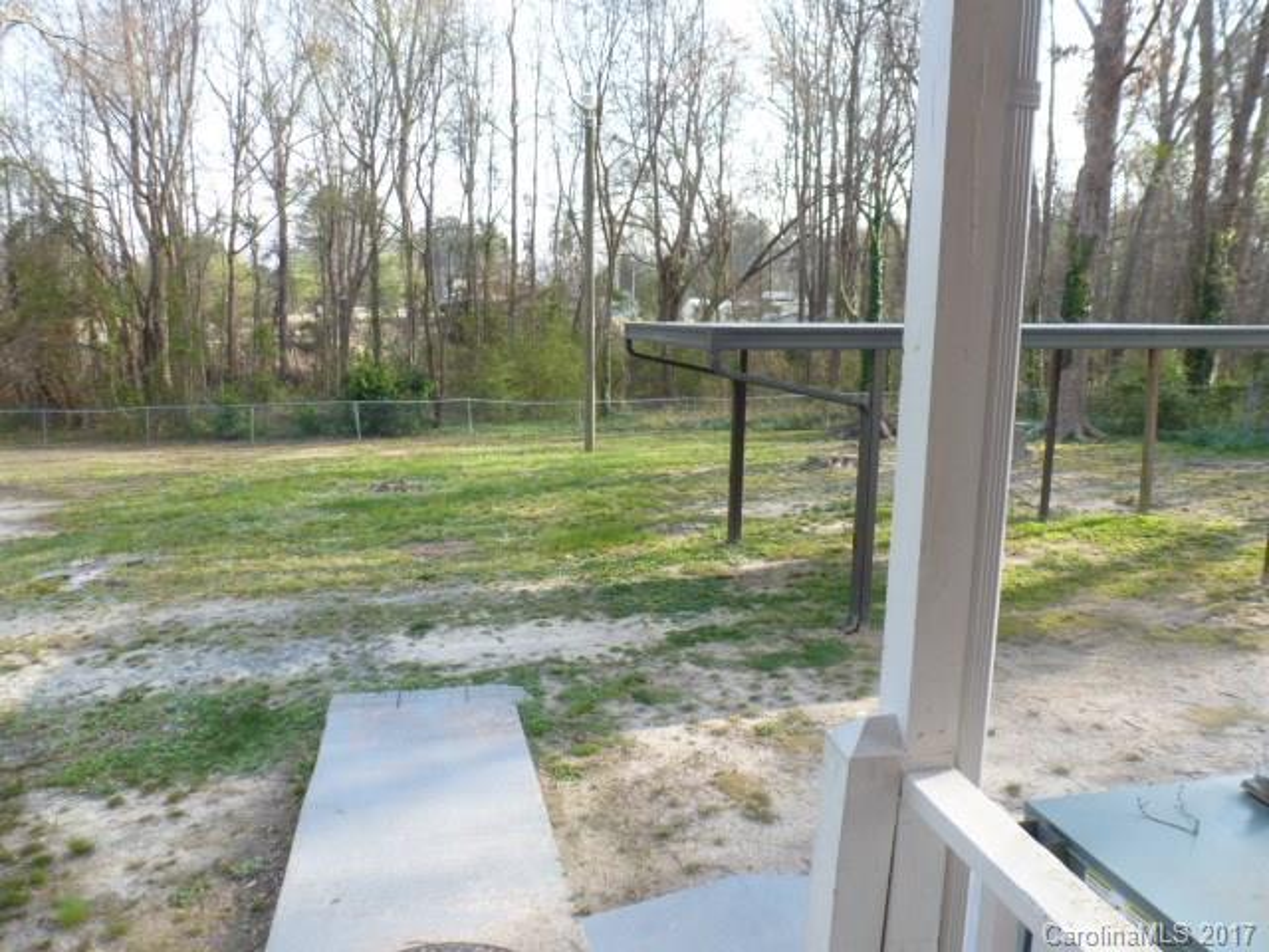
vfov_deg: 56.8
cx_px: 634
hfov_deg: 71.6
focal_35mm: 24
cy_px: 476
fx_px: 880
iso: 100
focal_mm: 4.3
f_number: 3.5
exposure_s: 1/125
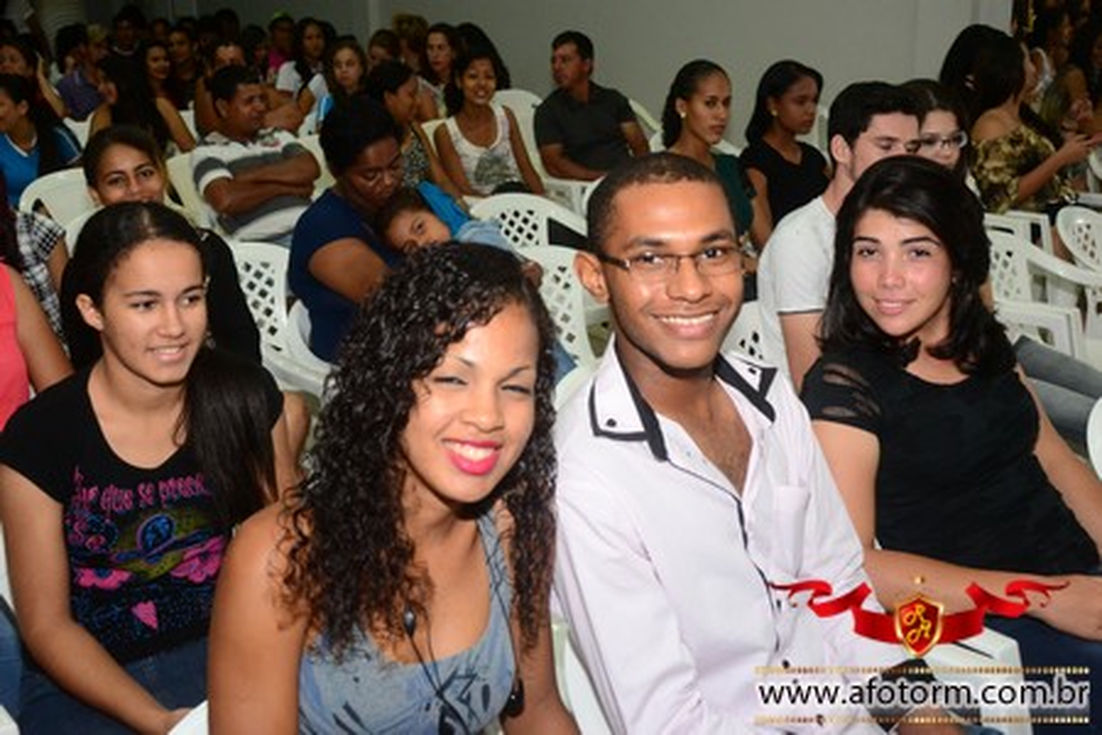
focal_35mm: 42
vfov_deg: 31.9
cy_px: 368
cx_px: 551
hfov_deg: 46.4
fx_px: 1286
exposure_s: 1/60
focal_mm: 28
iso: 1600
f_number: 5.6
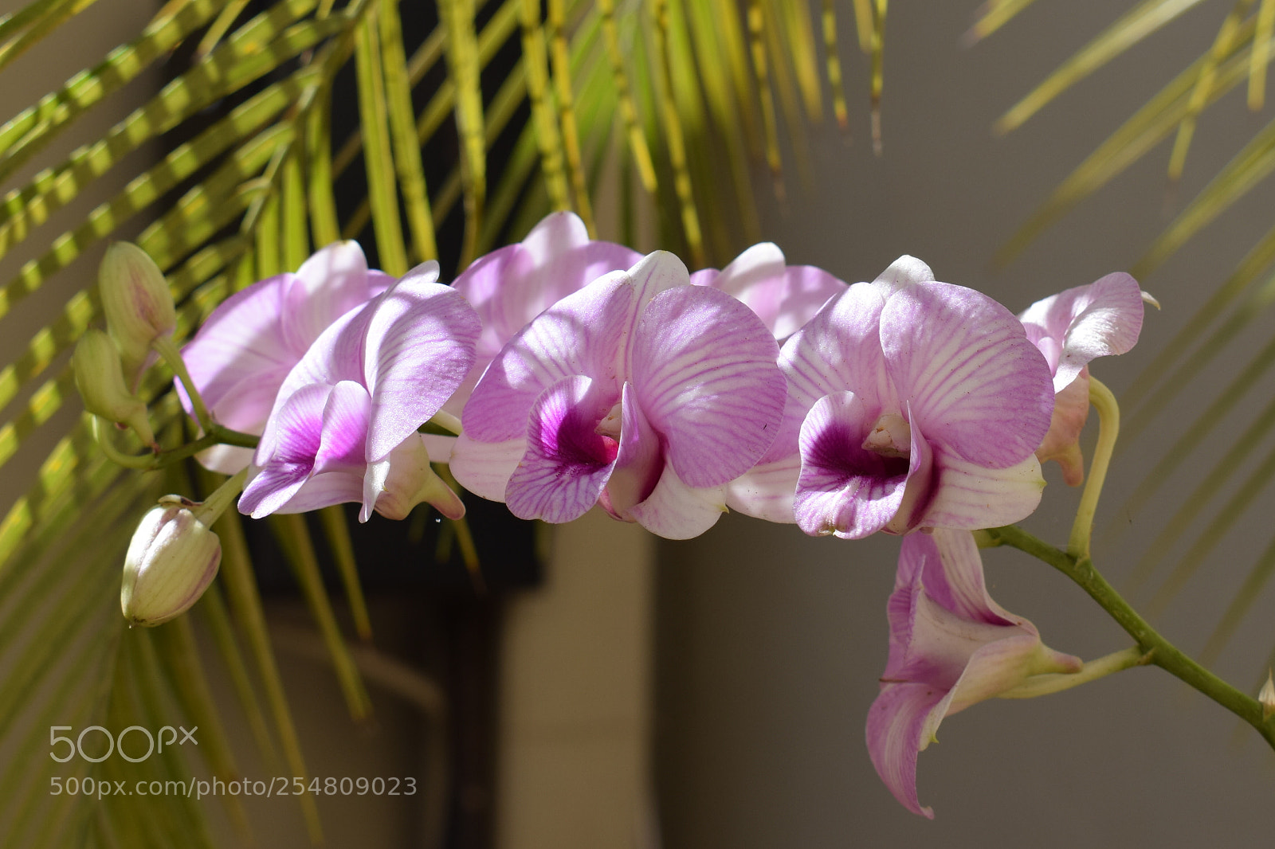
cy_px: 424
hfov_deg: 35.1
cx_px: 638
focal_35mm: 57
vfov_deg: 23.8
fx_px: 2018
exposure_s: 1/250
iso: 200
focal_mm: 38
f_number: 8
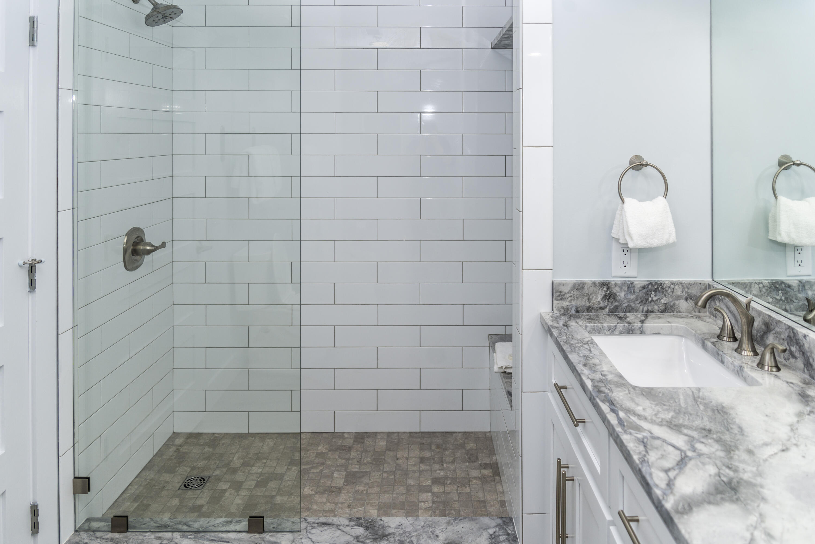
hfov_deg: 73.7
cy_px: 272
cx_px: 408
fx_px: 543
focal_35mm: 24
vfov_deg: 53.2
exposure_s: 1/250
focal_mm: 24
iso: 125
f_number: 3.5
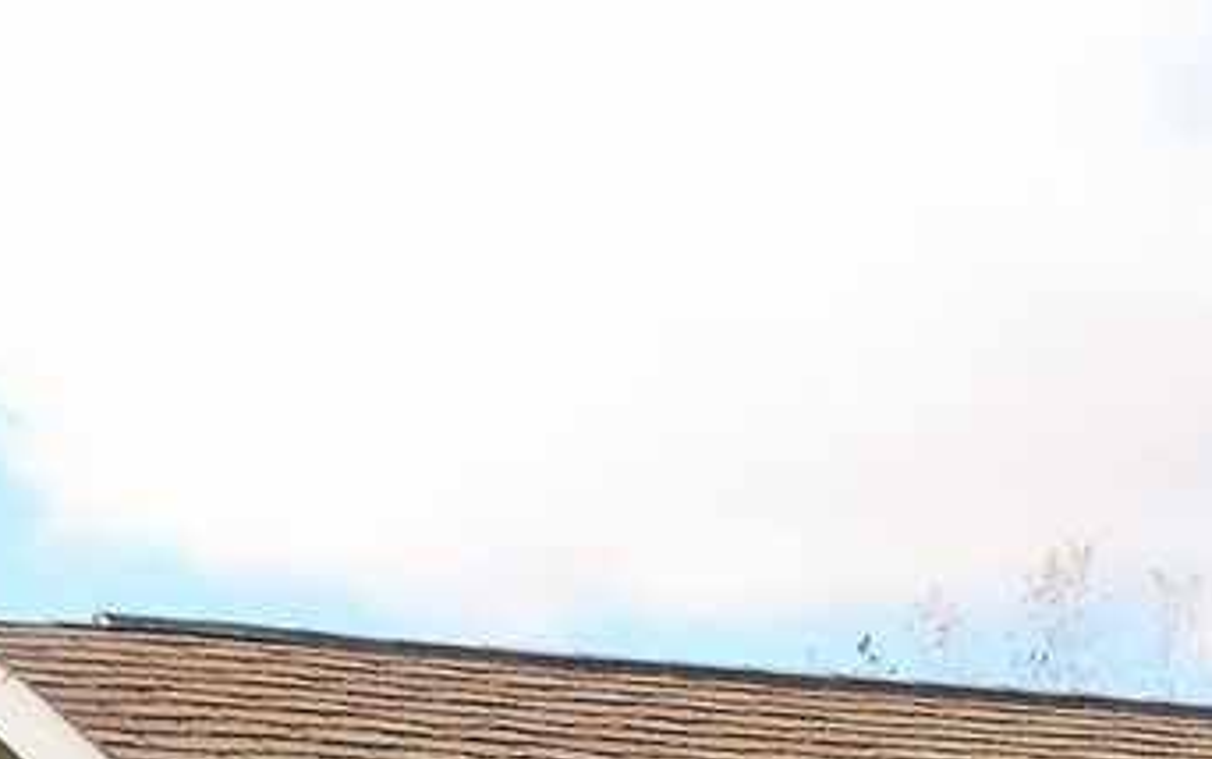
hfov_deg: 15.9
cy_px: 1454
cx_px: 1425
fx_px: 4196
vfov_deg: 9.7
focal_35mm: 127
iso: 80
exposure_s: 1/400
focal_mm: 5.8
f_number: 3.6
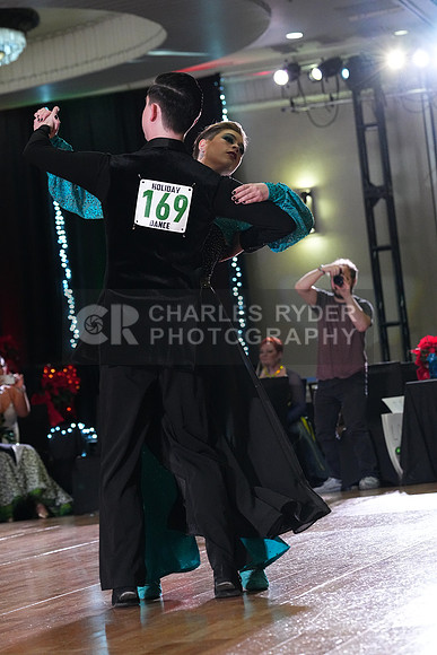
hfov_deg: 12.8
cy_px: 328
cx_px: 218
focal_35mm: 107
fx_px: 1947
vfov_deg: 19.1
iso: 6400
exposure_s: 1/400
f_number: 5
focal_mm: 107
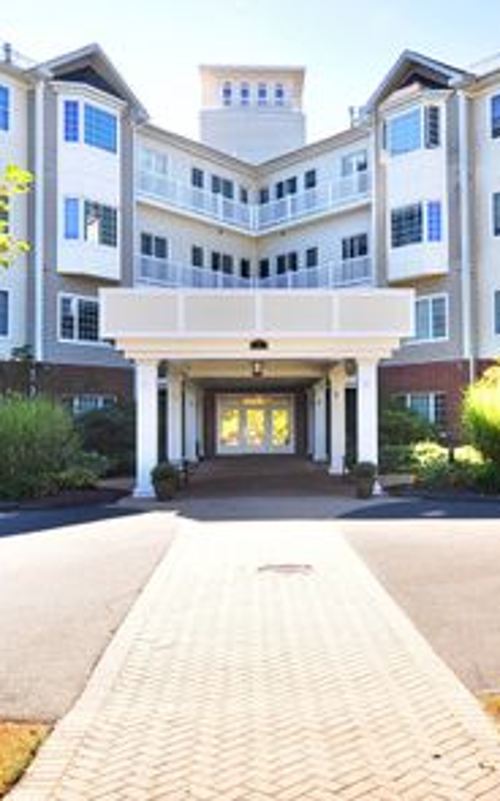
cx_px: 307
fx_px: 849
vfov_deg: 50.6
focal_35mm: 39
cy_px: 383
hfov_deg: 32.7
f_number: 8
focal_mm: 15
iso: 320
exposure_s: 1/160
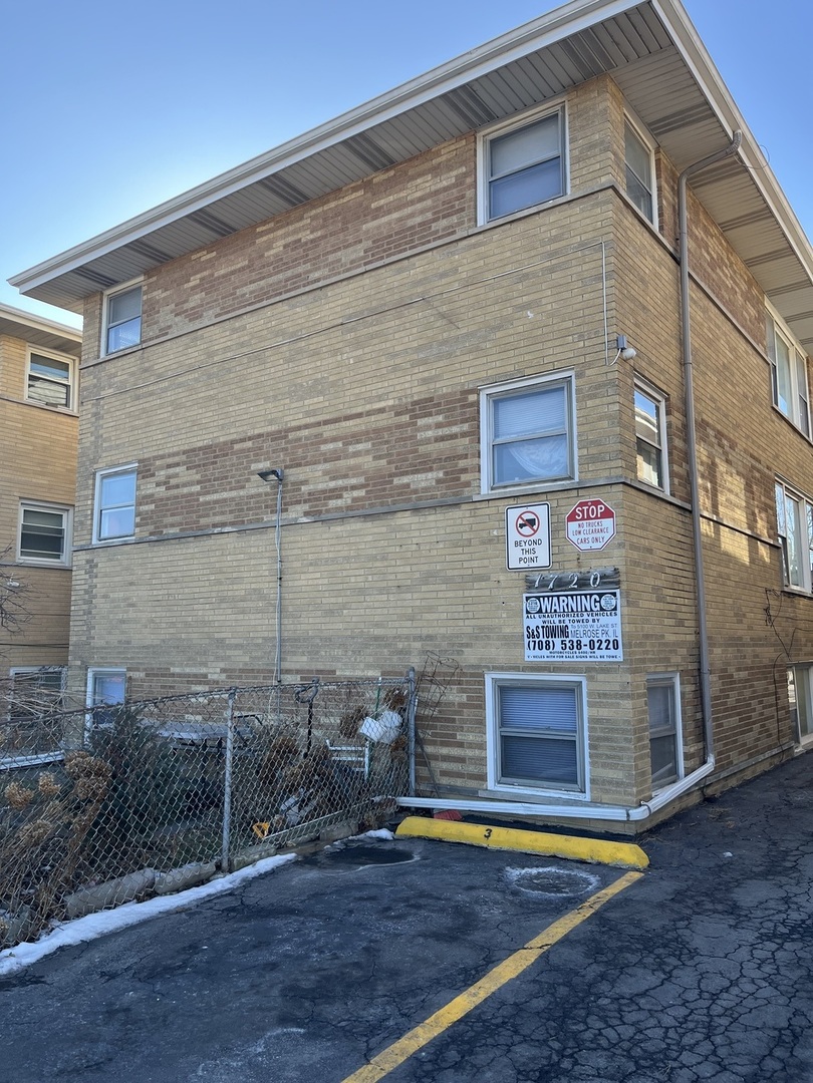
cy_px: 542
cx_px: 406
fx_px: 814
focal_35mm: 26
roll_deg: +1.1
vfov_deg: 67.3
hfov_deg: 53.1
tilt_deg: +6.9
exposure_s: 1/589
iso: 50
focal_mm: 5.1
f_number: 1.6
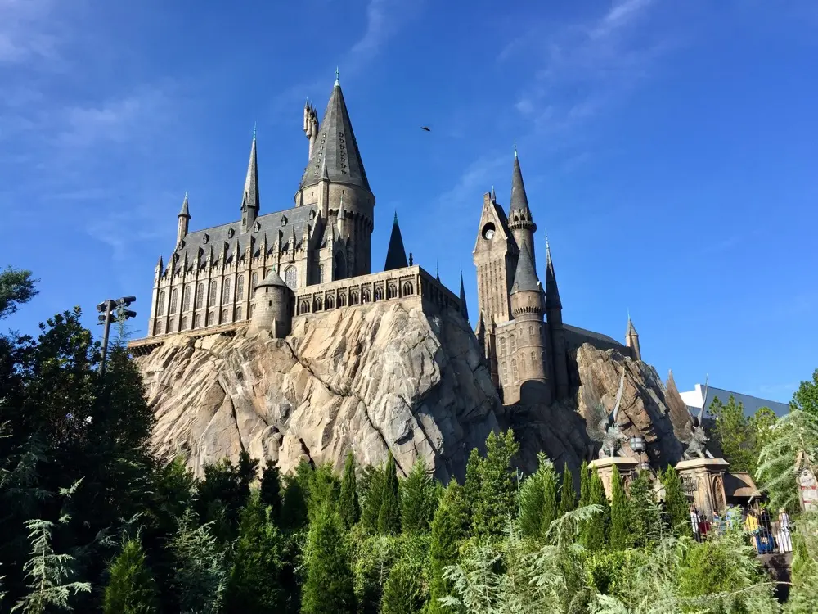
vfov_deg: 48.2
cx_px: 409
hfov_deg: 61.7
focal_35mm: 29
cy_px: 307
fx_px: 685
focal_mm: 4.15
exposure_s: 1/1199
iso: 32
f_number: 2.2
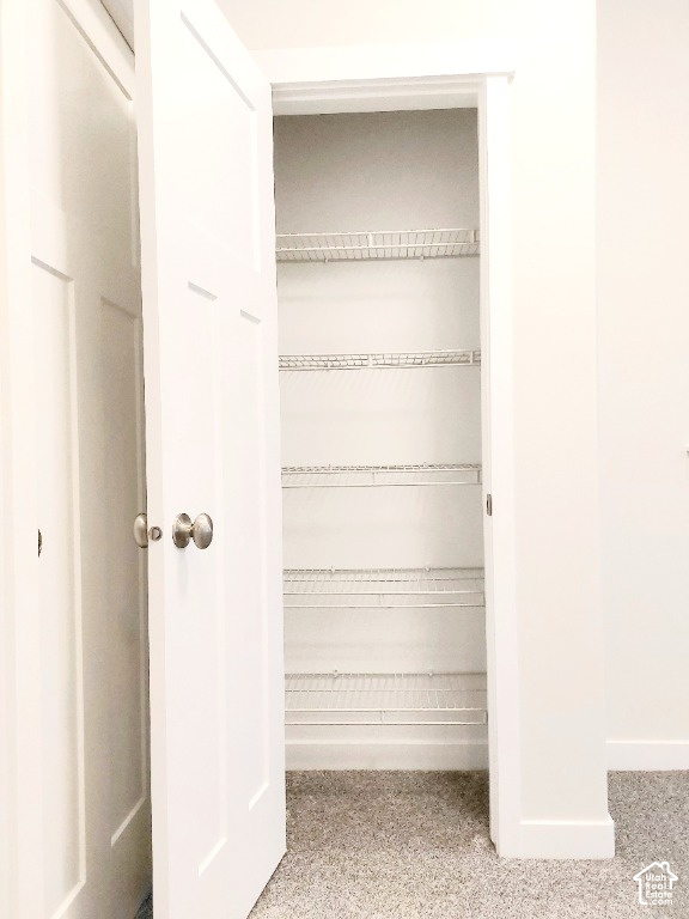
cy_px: 460
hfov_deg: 56.8
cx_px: 344
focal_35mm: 24
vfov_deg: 71.6
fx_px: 637
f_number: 1.8
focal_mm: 5.23
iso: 320
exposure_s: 1/120
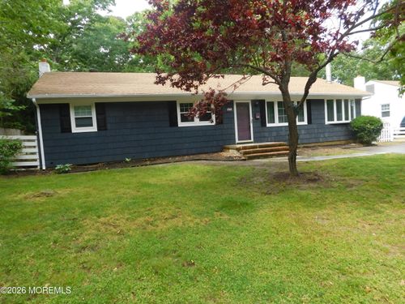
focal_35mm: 23
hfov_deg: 73.9
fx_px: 269
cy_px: 152
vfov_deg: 58.9
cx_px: 202
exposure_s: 1/400
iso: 125
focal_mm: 4
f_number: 3
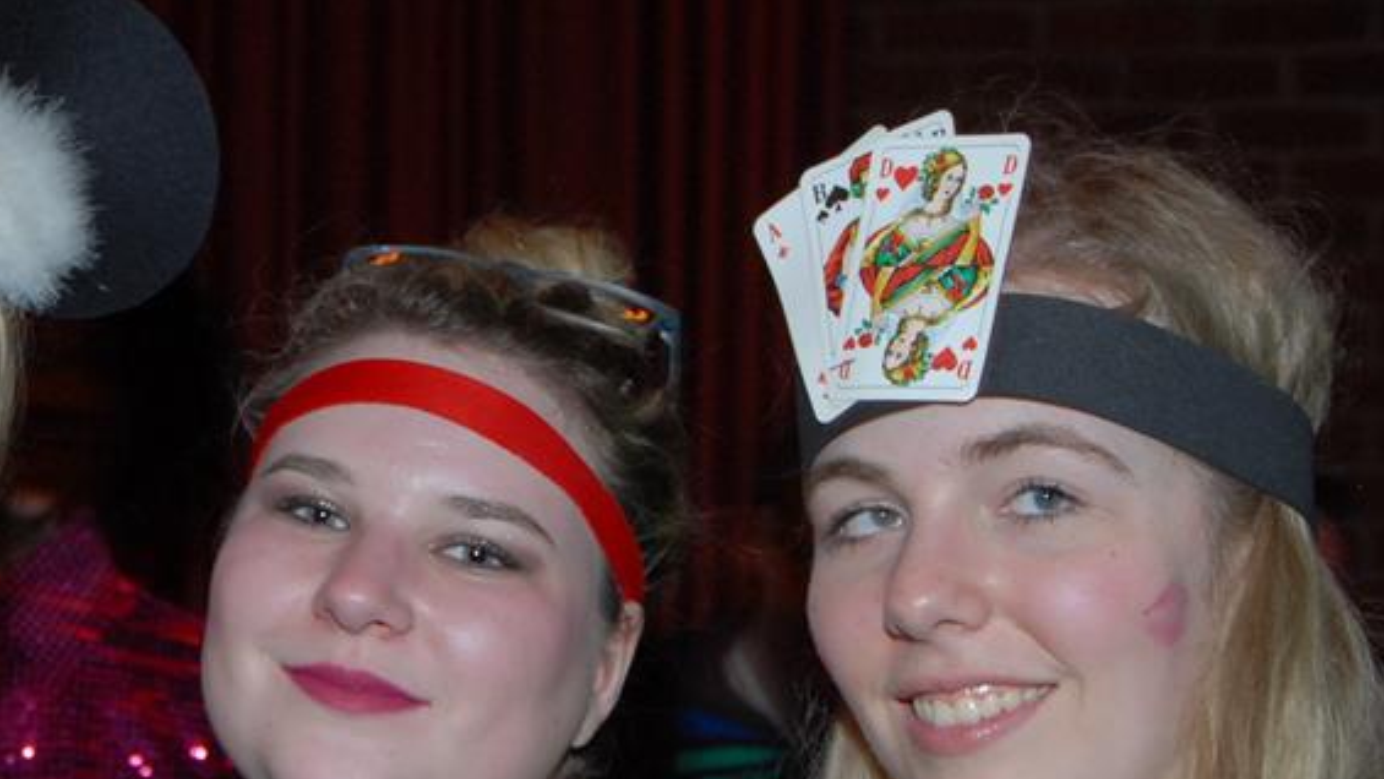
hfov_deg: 20.7
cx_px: 301
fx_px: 3744
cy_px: 701
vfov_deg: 11.8
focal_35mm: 102
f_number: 5.6
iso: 400
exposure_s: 1/6
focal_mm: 32
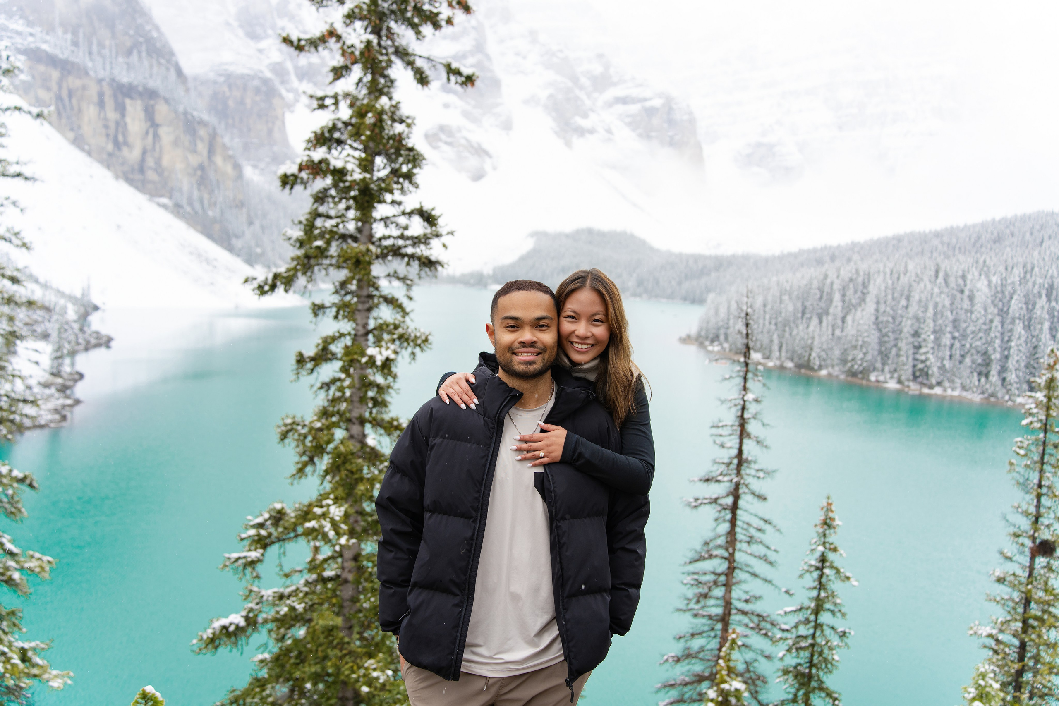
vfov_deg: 38.9
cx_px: 530
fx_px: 1000
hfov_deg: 55.8
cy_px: 353
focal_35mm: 34
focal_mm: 34
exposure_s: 1/500
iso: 100
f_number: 3.5
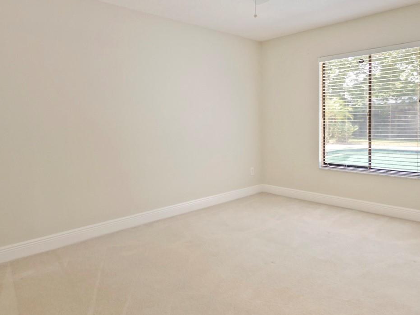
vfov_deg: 56.6
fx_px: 291
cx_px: 195
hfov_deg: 71.5
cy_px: 137
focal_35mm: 24
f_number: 4
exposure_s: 1/60
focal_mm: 7
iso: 1250
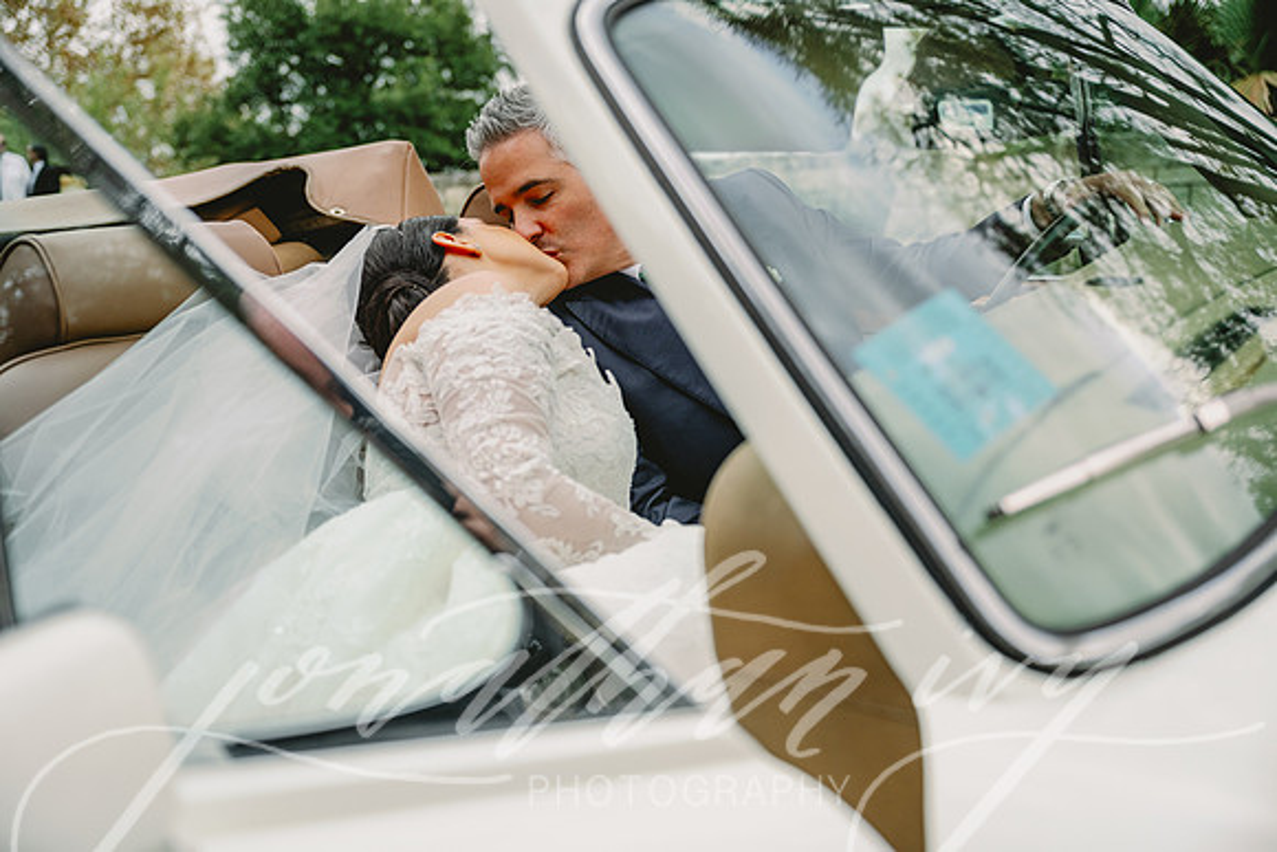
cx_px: 638
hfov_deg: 48.4
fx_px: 1419
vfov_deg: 33.4
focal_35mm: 40
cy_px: 426
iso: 400
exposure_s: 1/640
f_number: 2.8
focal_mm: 40
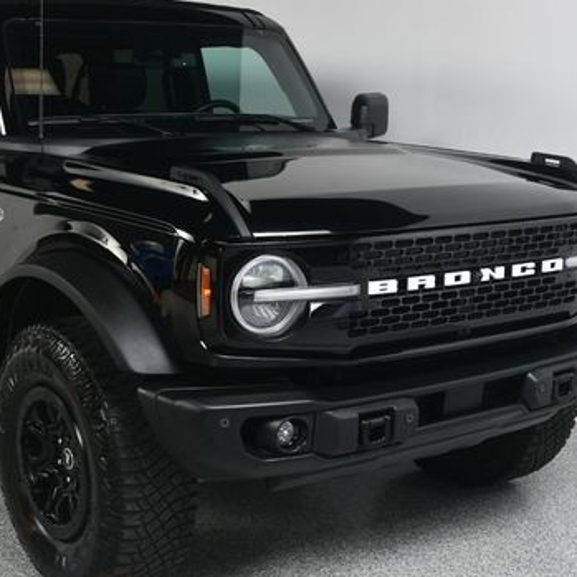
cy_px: 283
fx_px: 1056
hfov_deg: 30.2
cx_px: 174
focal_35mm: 56
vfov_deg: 30.6
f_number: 10
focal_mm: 24
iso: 100
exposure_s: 1/160
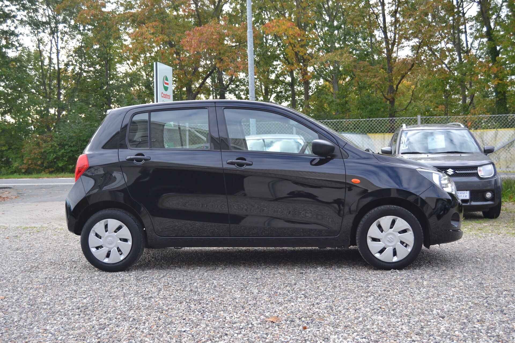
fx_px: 558
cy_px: 172
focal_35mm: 39
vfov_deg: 34.2
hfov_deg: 49.6
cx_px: 258
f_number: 5.6
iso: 140
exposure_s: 1/125
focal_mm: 26
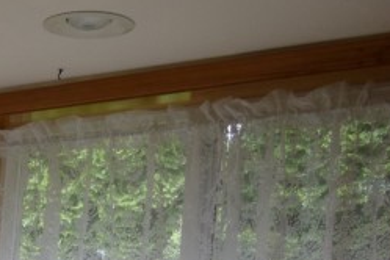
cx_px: -266
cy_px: 468
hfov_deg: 16.1
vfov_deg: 11.5
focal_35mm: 111
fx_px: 1202
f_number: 4.5
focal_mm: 18
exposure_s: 1/80
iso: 400
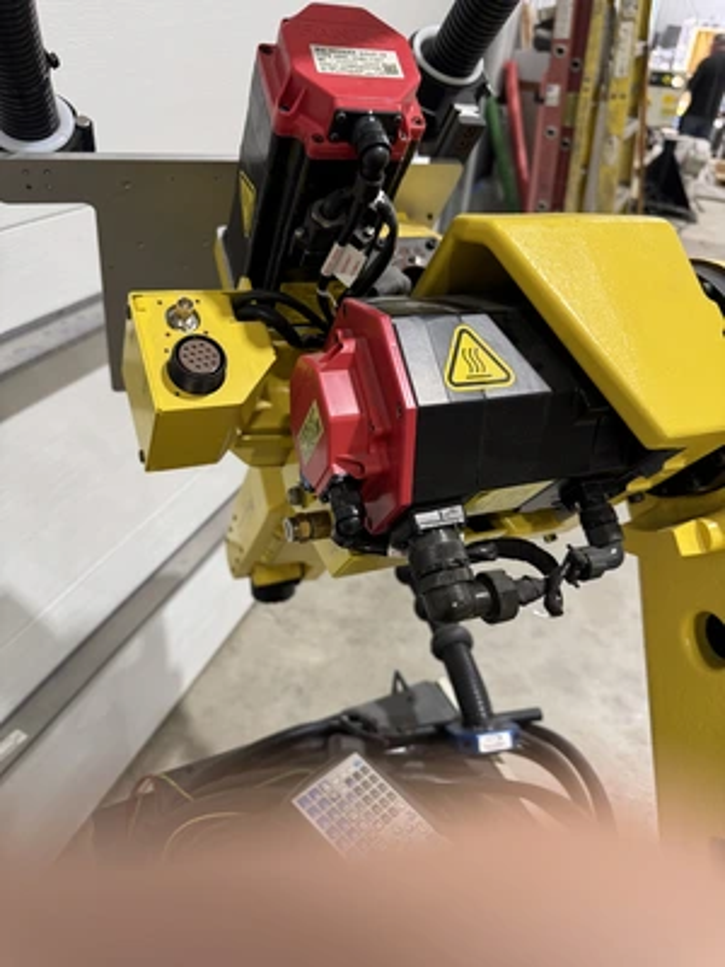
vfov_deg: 71.6
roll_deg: -5.2
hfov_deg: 56.8
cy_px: 484
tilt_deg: -32.1
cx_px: 362
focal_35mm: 24
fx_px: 670
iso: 125
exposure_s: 1/120
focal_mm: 6.76
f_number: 1.78
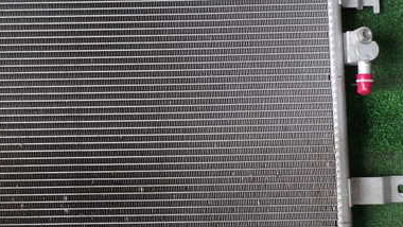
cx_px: 121
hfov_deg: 46.3
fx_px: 460
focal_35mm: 43
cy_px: 102
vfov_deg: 27.7
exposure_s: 1/30
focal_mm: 4.5
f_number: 2.8
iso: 200
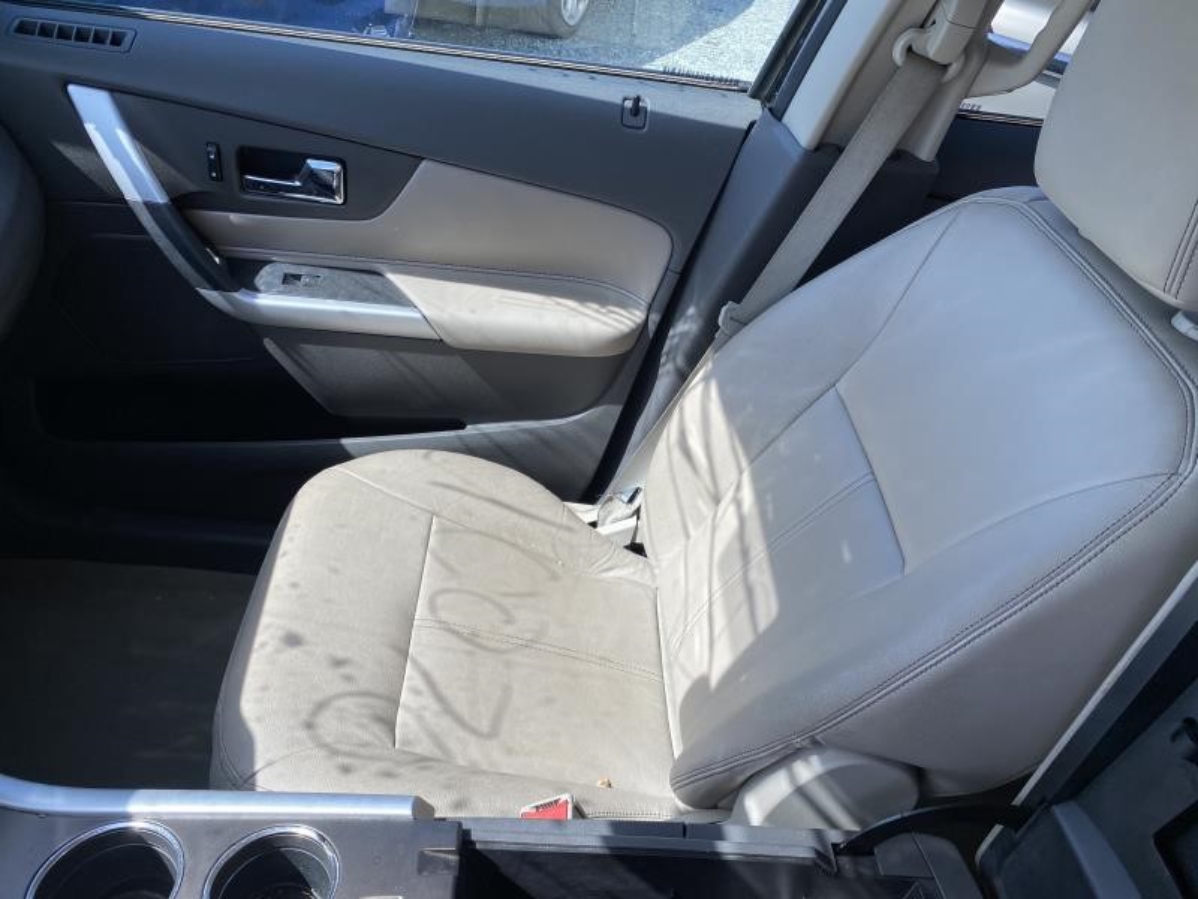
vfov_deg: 53.1
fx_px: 900
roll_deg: -9.0
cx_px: 599
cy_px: 450
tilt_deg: -38.4
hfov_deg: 67.3
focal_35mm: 26
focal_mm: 4.25
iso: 32
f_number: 1.8
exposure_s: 1/728
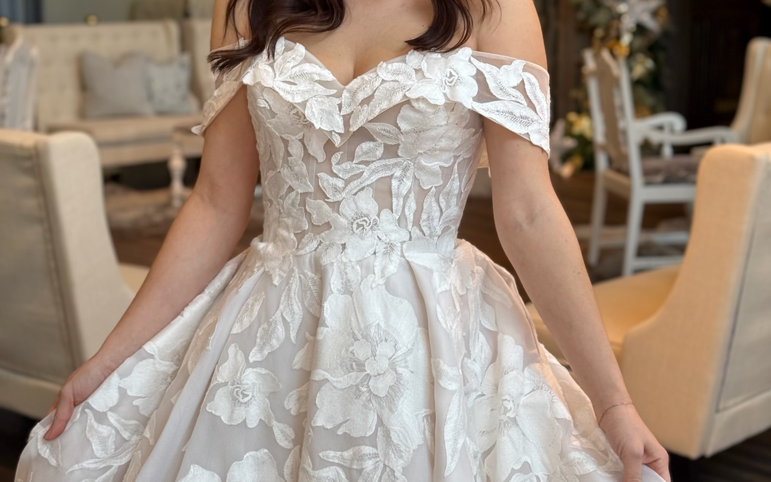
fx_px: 1429
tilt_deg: -6.9
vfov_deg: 19.1
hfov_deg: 30.2
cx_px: 386
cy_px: 145
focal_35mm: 68
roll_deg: -1.5
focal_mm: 6.76
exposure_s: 1/191
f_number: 1.78
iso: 64
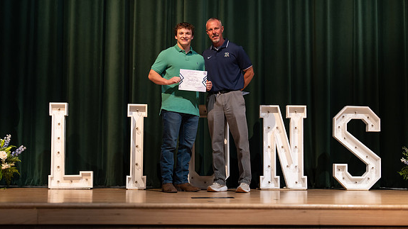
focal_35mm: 59
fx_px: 638
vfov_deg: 20.4
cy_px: 113
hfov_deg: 35.4
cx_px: 203
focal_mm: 50
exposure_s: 1/320
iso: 500
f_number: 1.2
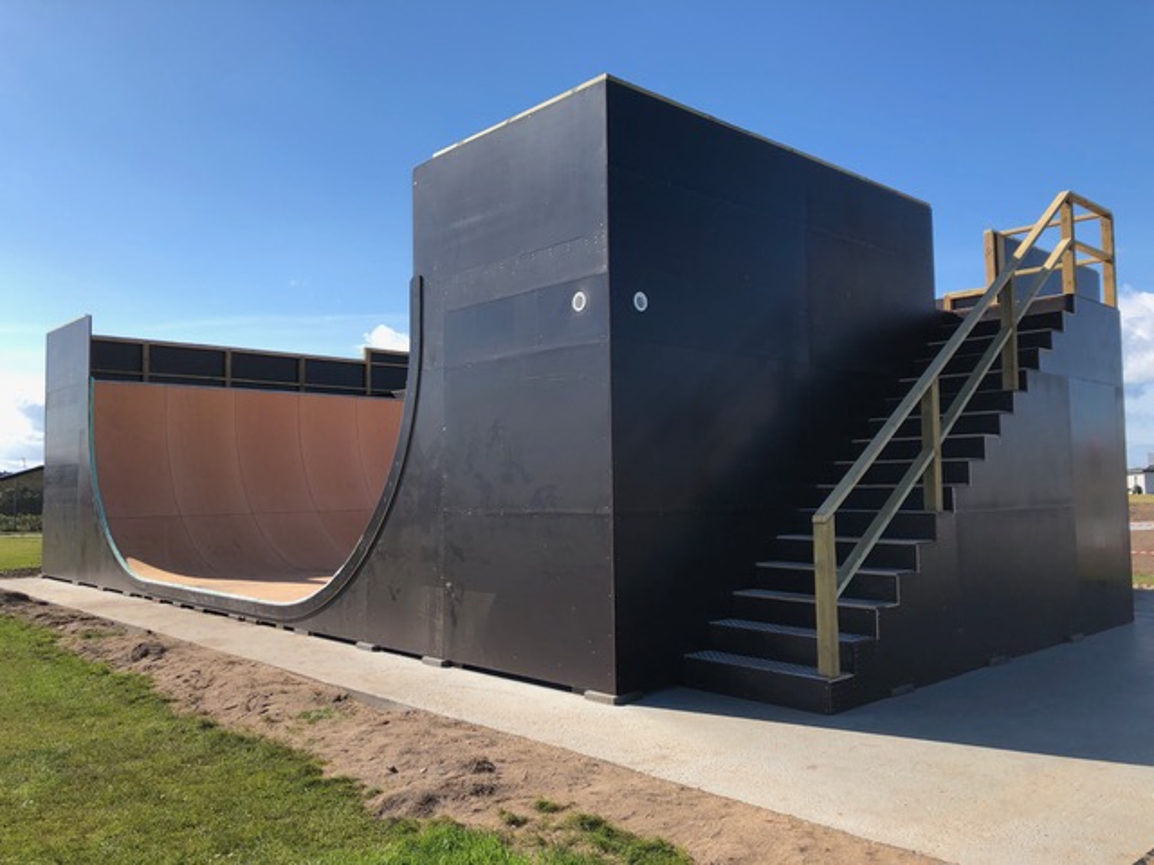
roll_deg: +1.1
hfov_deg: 63.4
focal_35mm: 28
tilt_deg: +3.0
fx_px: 933
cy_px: 432
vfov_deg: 49.7
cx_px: 577
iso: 20
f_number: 1.8
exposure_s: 1/1412
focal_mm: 4
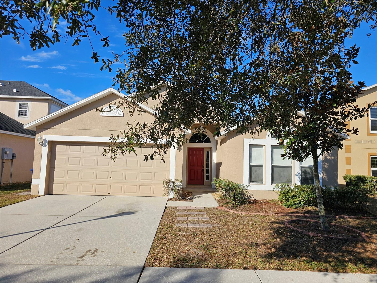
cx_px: 188
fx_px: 250
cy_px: 142
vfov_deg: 58.9
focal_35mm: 23
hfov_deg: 73.9
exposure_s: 1/1111
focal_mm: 6.3
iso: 10
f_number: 1.7
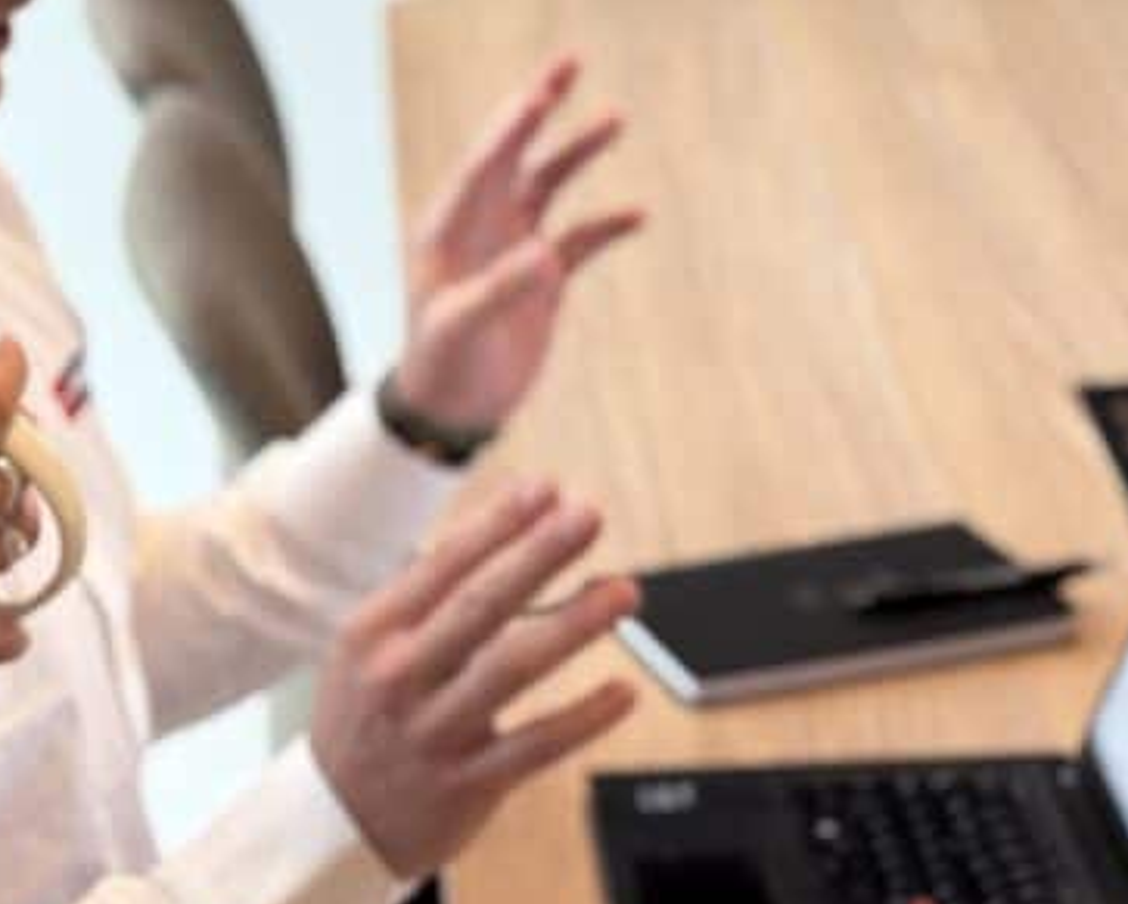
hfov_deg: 14.5
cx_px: 261
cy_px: 193
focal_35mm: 132
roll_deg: +2.2
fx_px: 4410
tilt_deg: -19.7
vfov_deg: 11.7
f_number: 1.78
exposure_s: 1/60
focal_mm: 6.76
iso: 125
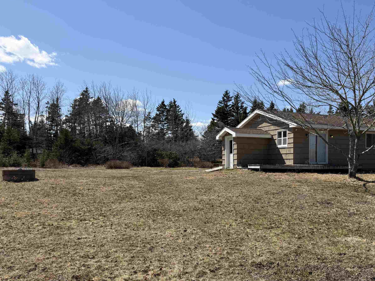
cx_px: 227
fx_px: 336
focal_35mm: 31
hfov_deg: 57.8
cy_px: 174
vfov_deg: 45.1
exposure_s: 1/4975
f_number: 1.78
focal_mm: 6.76
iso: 80
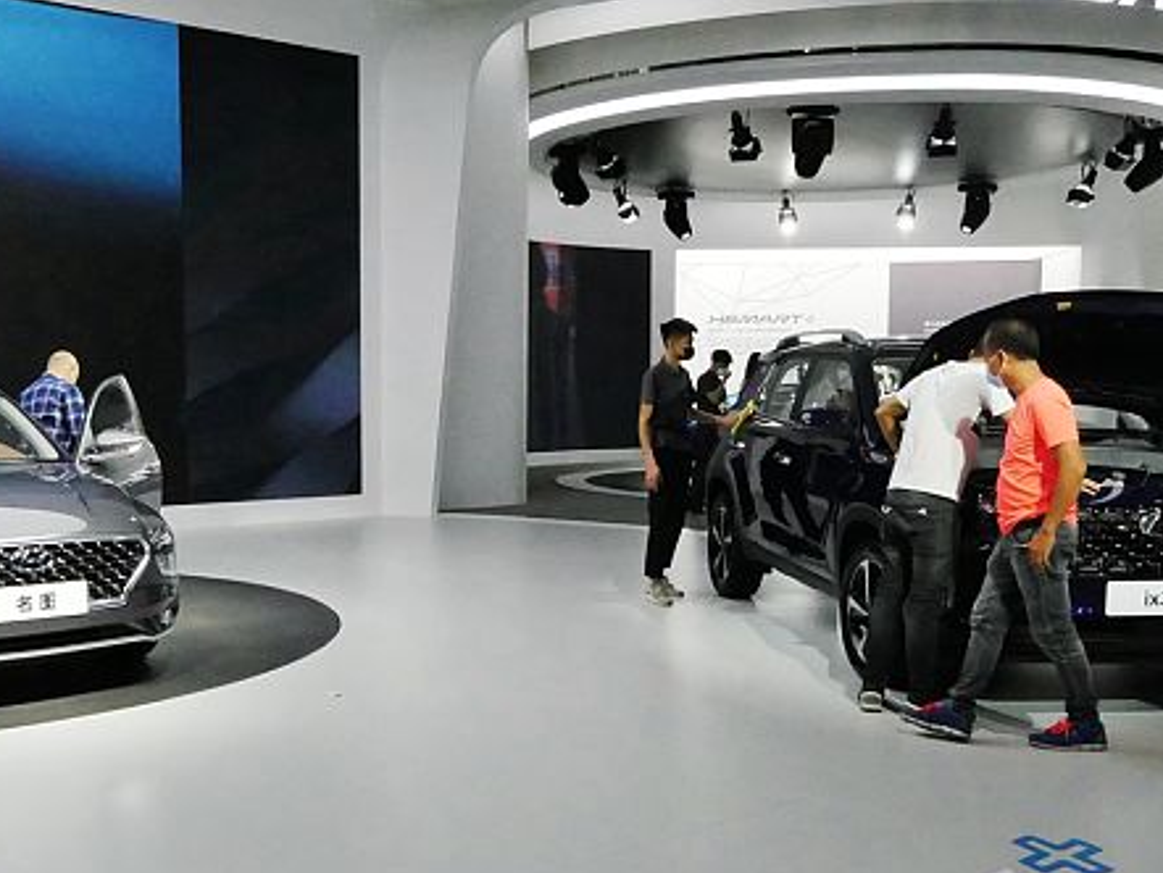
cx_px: 408
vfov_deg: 37.3
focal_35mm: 38
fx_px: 1277
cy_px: 592
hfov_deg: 48.3
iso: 3200
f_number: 5
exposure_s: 1/1600
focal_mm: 7
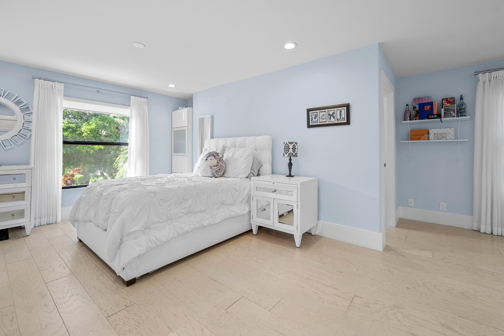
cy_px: 168
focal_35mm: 16
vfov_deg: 75.5
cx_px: 252
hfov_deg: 98.5
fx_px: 217
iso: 100
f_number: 9
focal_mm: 15.5
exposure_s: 1/6
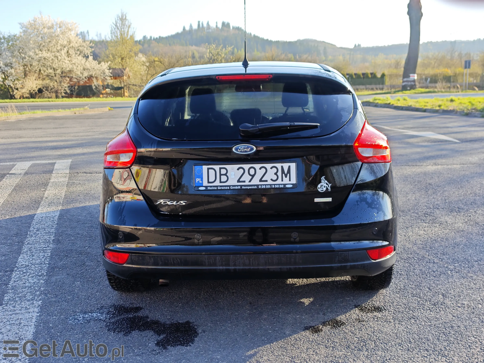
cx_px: 242
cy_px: 182
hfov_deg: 50.1
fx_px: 517
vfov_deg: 38.7
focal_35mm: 37
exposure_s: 1/490
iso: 50
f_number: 2
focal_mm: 8.72
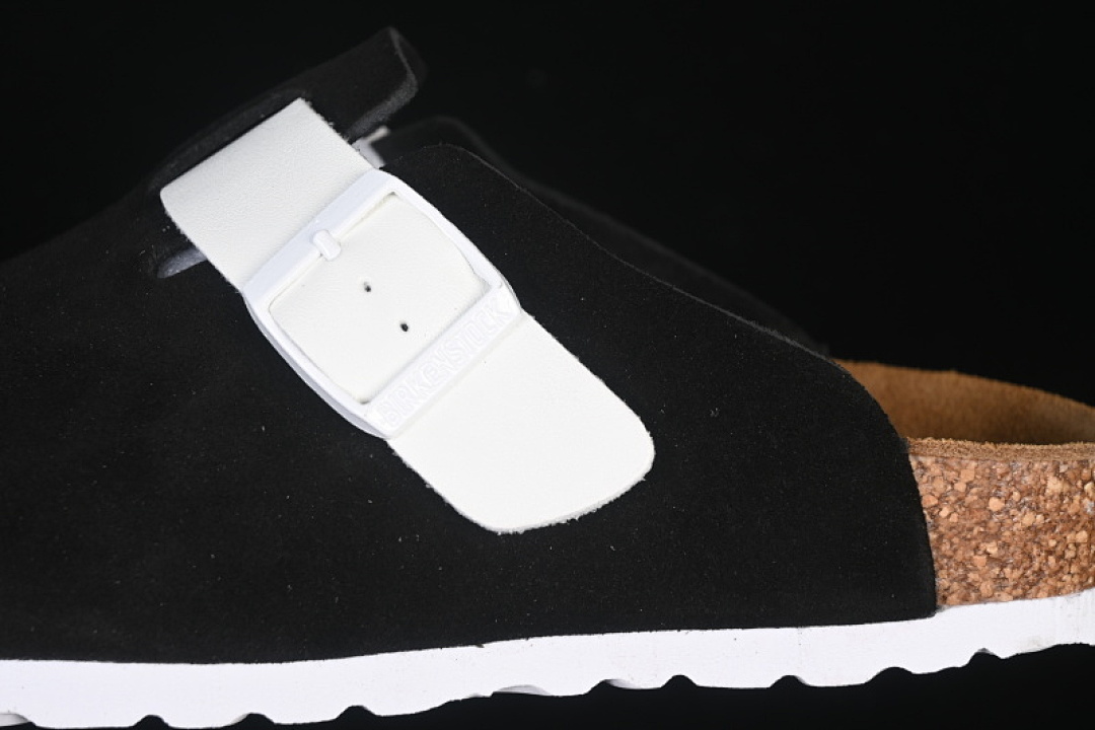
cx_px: 548
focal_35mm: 75
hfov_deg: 27.0
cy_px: 365
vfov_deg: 18.2
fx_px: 2281
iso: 160
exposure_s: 1/50
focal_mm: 50
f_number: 6.3
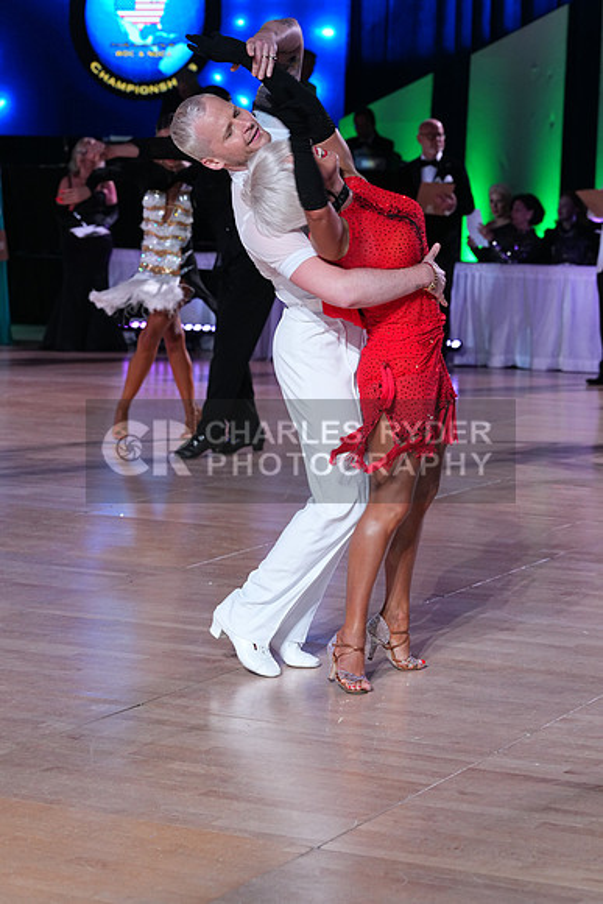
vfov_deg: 21.9
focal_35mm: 93
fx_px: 2335
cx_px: 302
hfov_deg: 14.7
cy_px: 452
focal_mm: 93
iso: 2500
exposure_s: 1/200
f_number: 5.6
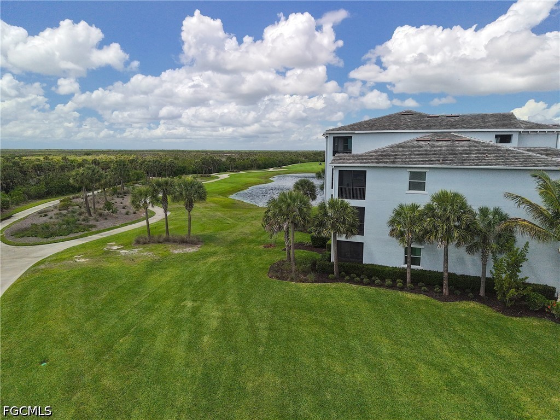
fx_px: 388
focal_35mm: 24
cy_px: 210
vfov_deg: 56.8
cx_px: 280
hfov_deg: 71.6
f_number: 1.8
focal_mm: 8.67
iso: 400
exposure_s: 1/8000
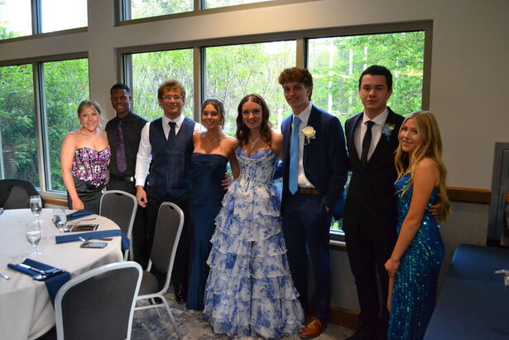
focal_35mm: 30
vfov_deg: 43.6
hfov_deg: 61.9
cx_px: 254
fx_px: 424
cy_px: 170
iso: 3200
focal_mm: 20
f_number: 3.8
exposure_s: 1/250
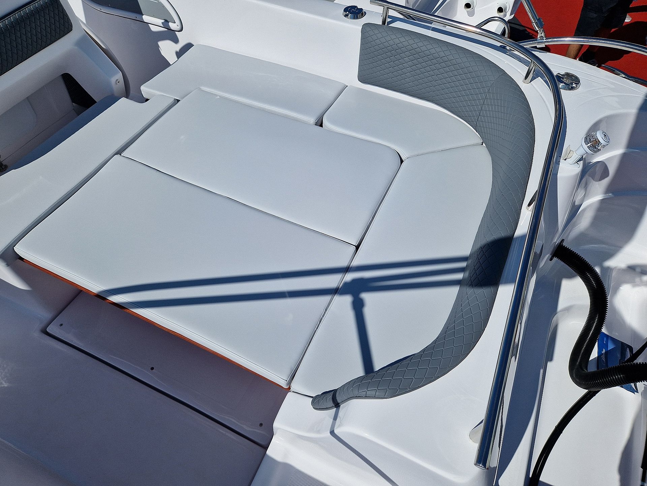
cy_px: 243
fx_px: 430
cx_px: 324
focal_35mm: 23
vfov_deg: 58.9
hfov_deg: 73.9
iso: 50
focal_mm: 5.4
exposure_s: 1/6224
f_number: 1.8
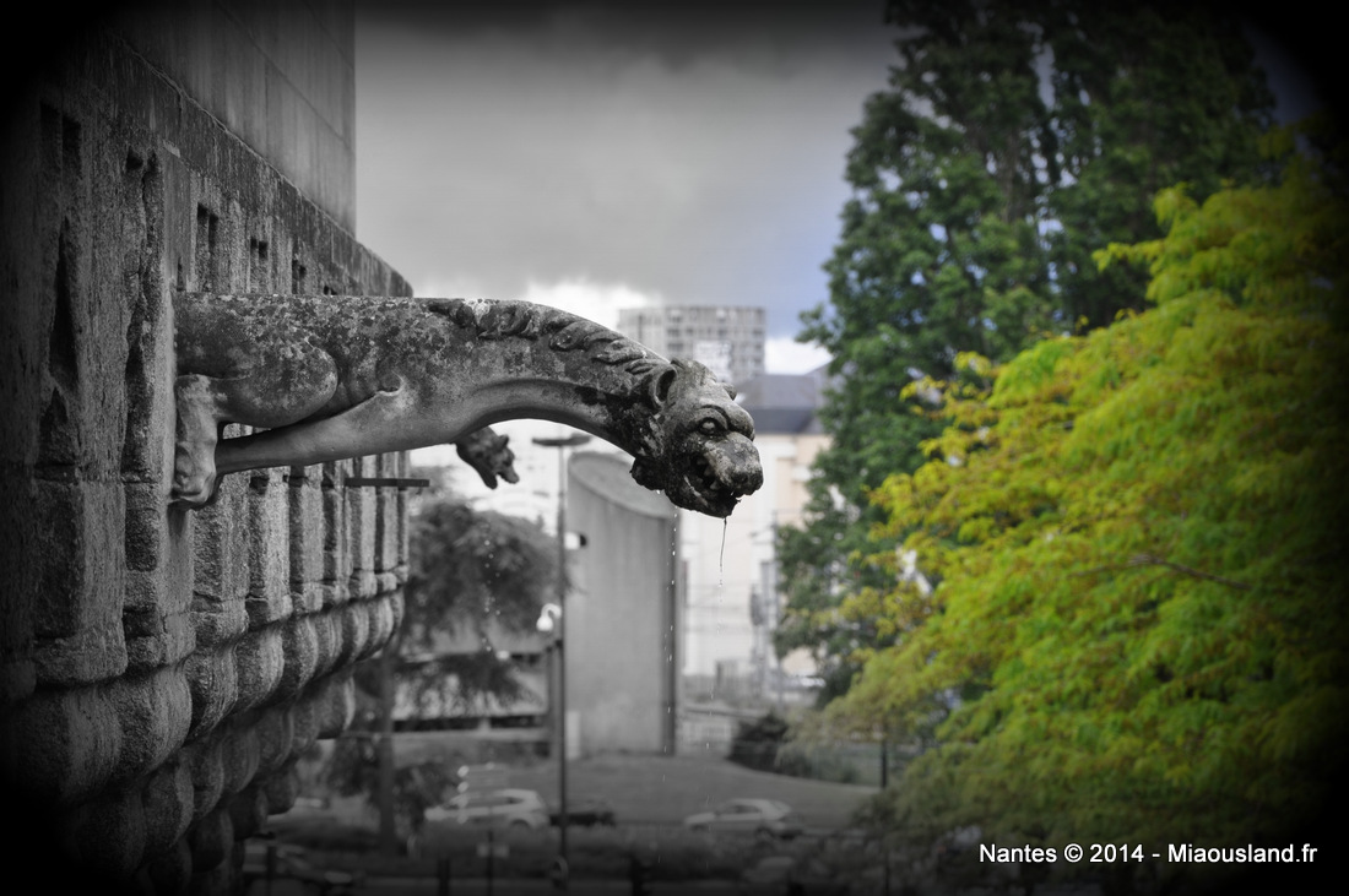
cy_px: 448
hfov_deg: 13.1
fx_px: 5896
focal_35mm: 158
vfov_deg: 8.7
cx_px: 674
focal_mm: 105
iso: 200
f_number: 8
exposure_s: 1/250
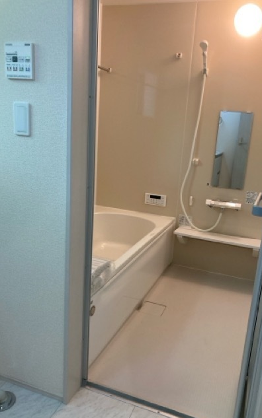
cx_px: 148
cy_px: 211
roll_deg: -2.8
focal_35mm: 30
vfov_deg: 62.9
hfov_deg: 41.8
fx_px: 343
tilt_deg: -13.4
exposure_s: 1/50
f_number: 1.8
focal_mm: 3.99
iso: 80
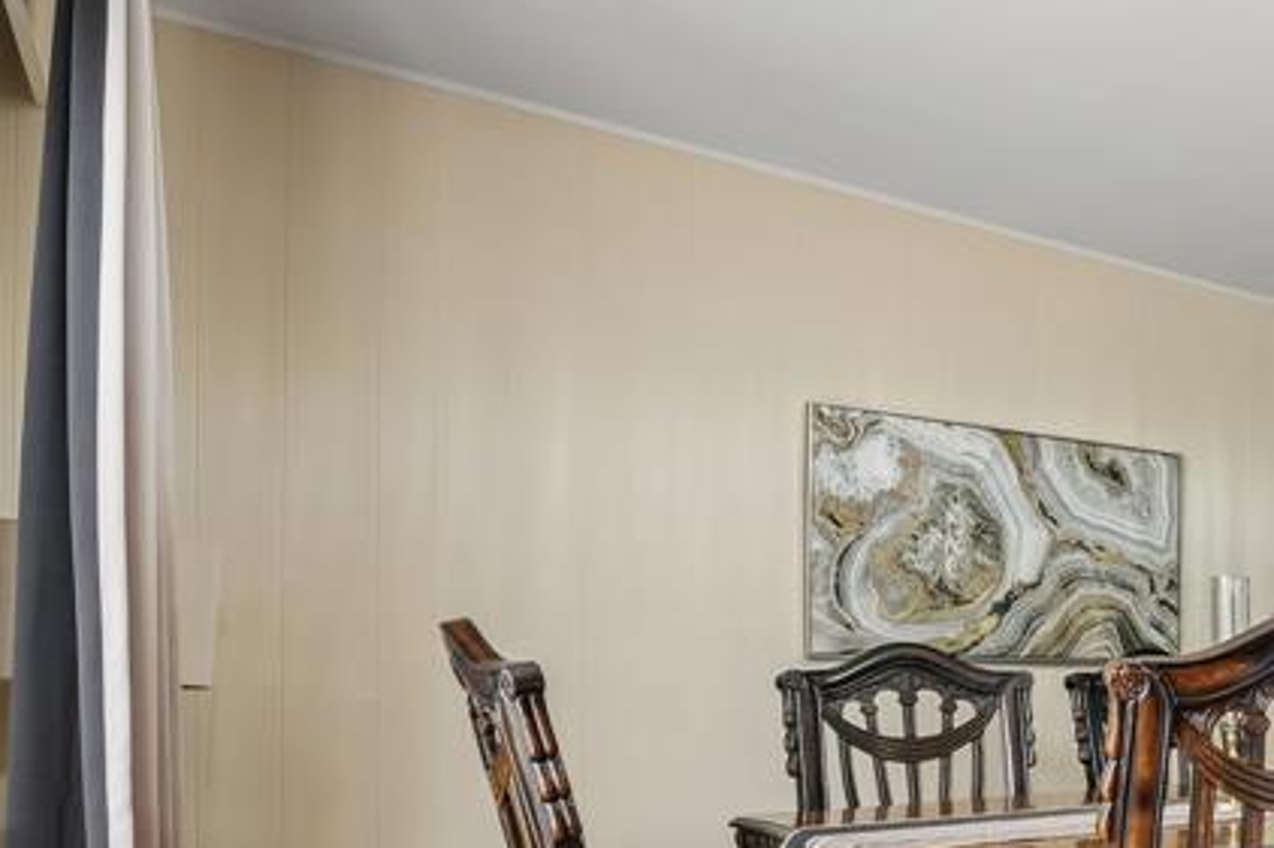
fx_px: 1203
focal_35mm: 34
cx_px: 1467
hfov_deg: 41.5
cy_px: 676
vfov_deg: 37.5
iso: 160
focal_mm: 14
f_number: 8
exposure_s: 1/10
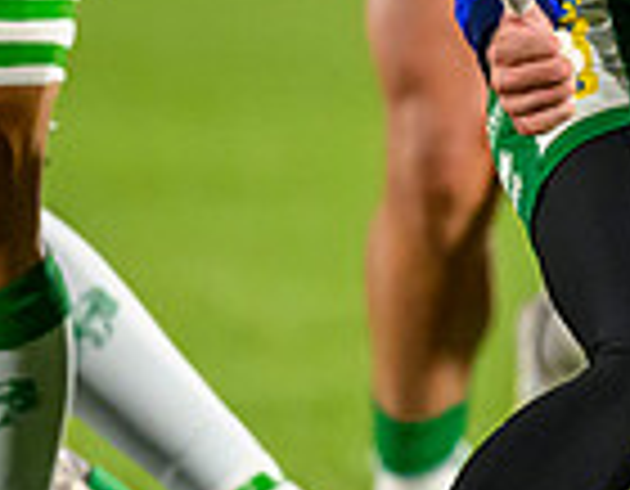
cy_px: -170
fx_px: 36222
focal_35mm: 1963
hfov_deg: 1.0
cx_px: 876
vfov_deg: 0.8
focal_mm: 400
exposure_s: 1/800
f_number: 3.2
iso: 8000
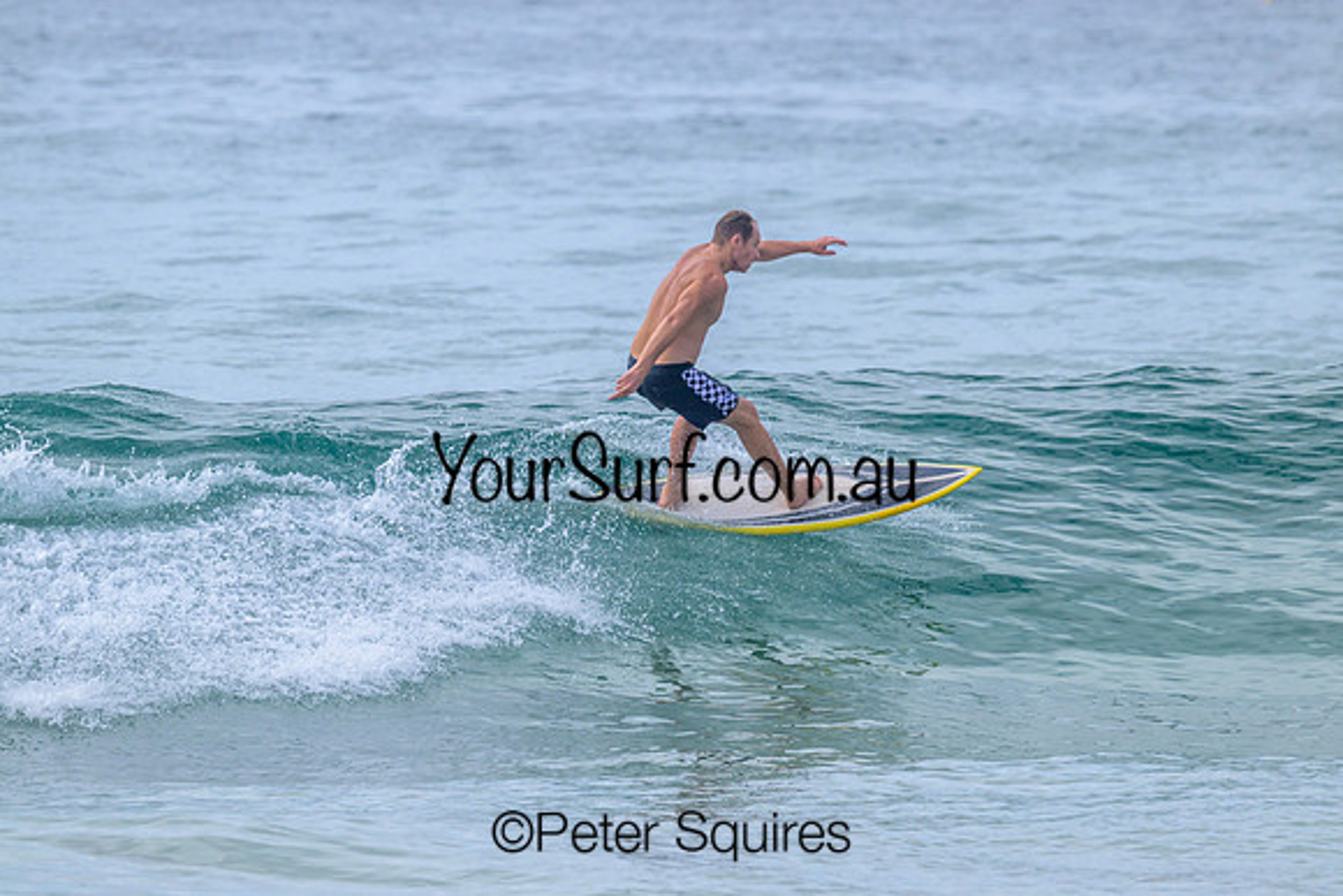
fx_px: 19104
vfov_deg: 2.7
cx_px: 672
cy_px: 448
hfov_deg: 4.0
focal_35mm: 512
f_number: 10
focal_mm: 500
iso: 640
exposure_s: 1/2000
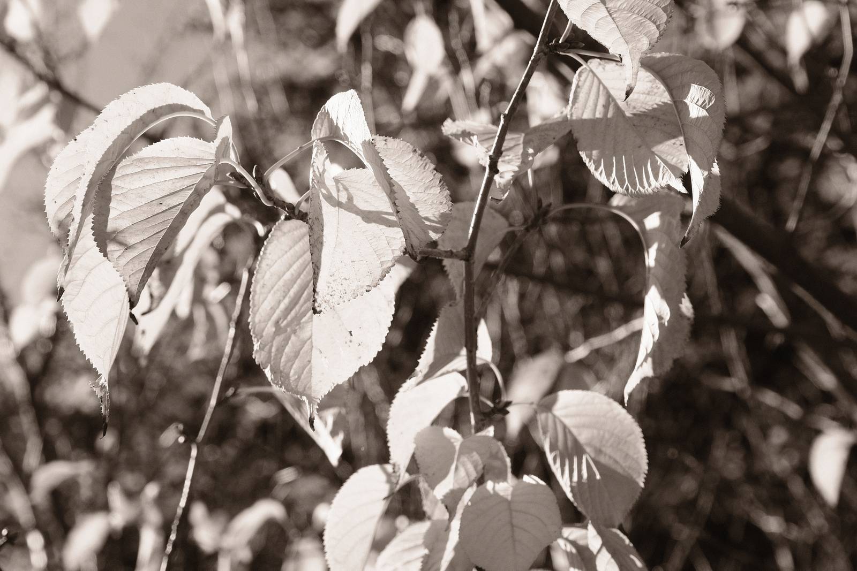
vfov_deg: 18.0
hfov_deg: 26.6
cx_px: 428
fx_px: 1809
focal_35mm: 76
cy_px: 286
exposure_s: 1/1000
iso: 640
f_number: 5.6
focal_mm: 50.5
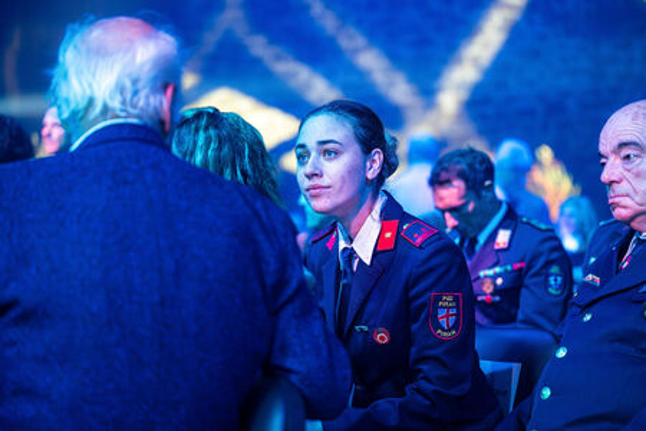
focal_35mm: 80
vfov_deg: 17.1
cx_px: 323
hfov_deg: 25.4
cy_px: 216
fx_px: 1435
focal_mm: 80
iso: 5000
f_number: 2.8
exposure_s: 1/250
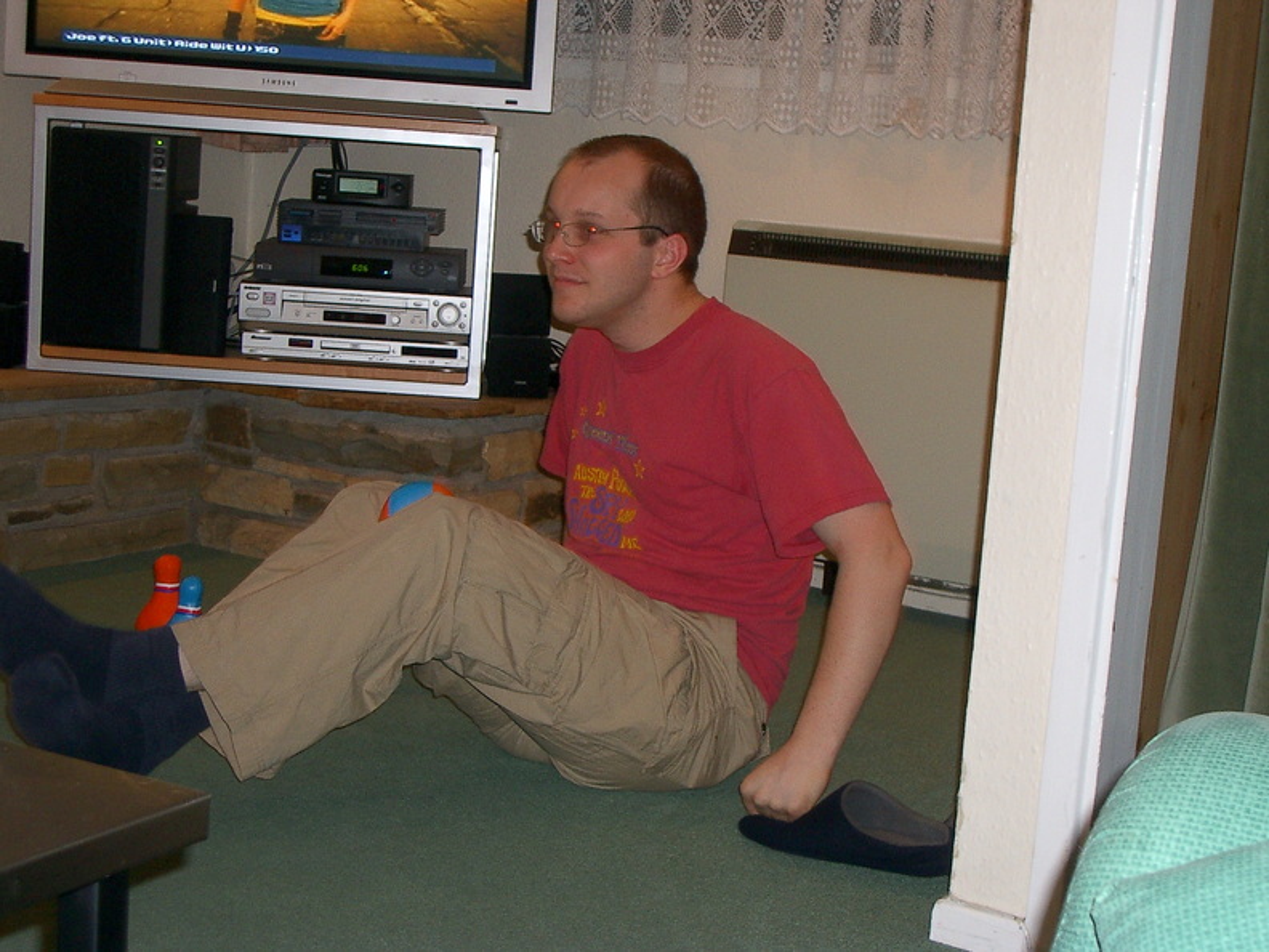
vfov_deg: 23.7
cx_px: 634
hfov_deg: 31.2
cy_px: 476
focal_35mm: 62
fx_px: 2273
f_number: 3.5
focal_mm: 10.2
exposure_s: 1/40
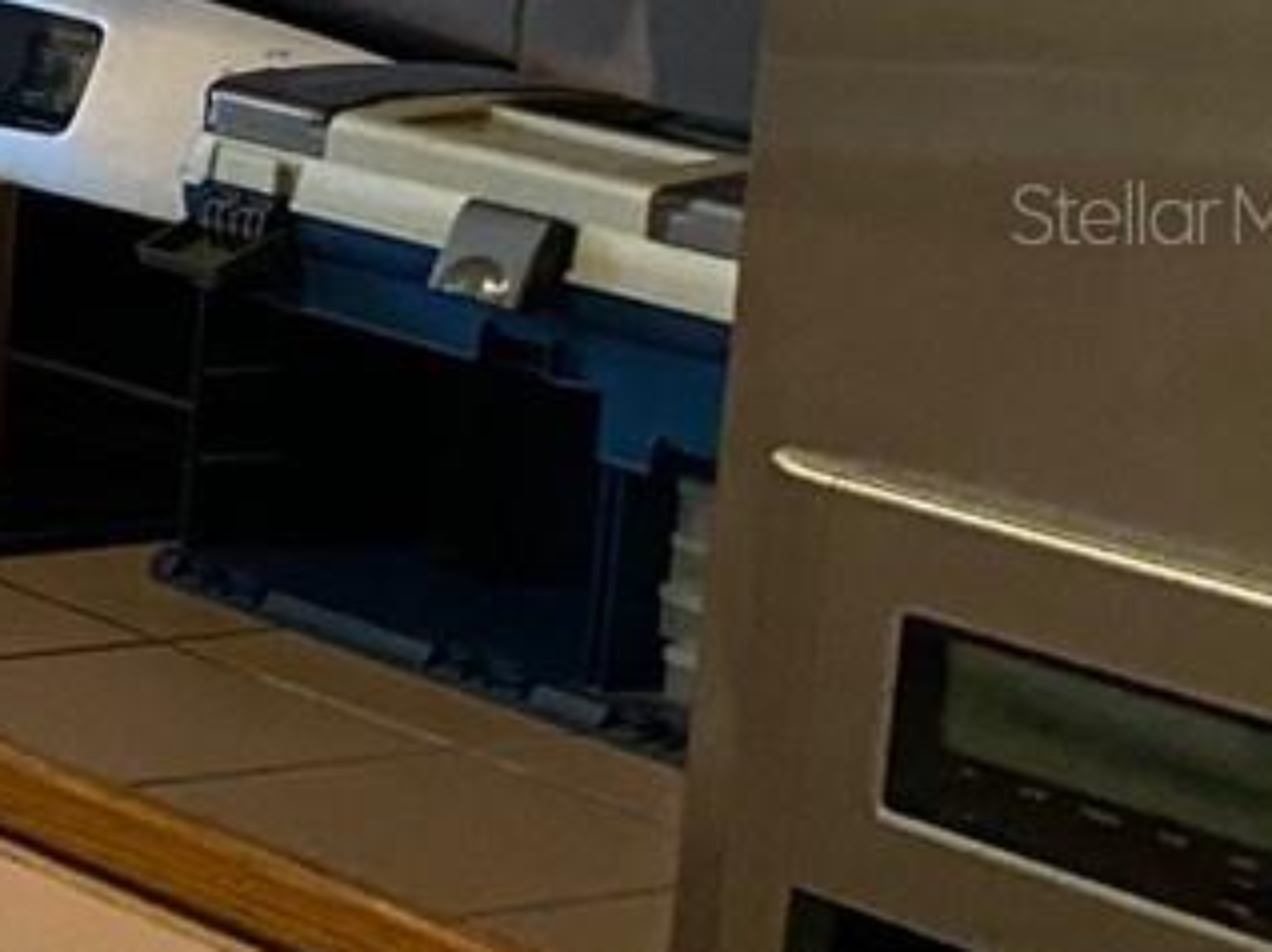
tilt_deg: -10.5
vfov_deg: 11.3
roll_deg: -0.6
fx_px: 4810
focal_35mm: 131
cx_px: -1812
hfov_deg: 12.0
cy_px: 212
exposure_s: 1/40
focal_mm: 4.25
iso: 500
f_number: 1.8
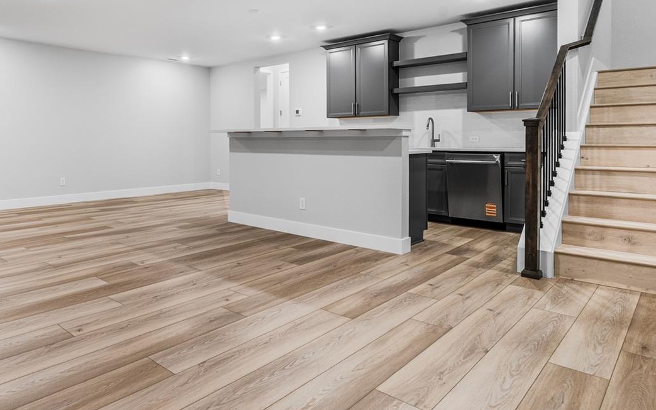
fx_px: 447
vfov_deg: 48.5
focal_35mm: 25
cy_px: 137
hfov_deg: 71.8
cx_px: 264
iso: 500
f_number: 8
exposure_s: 1/5
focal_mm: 16
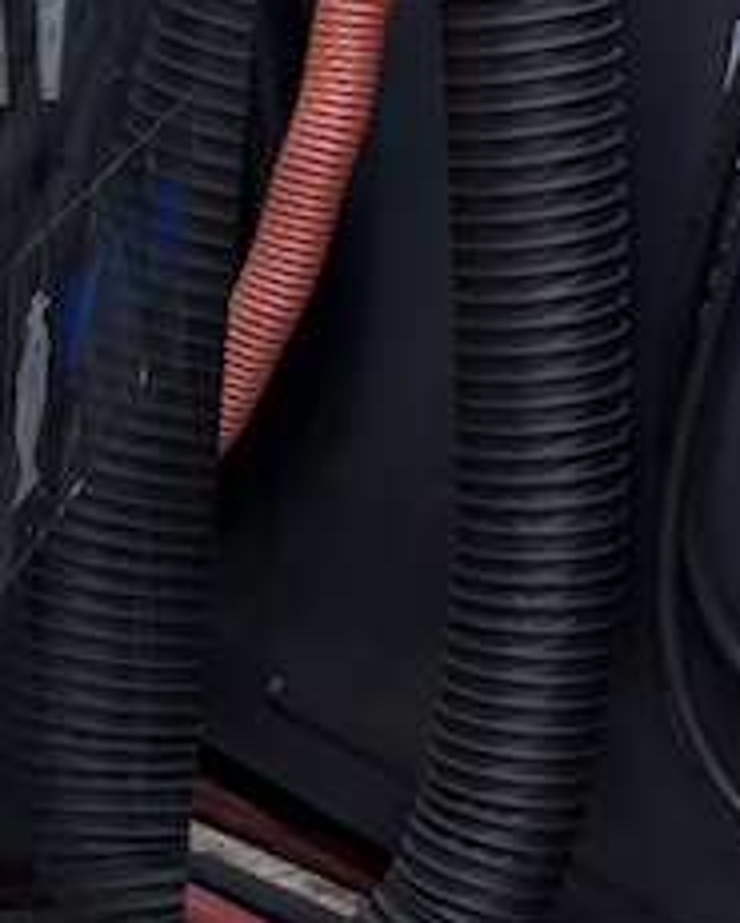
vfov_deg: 18.4
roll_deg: +1.5
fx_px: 2845
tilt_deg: -21.7
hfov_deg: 13.9
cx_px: -352
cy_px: 499
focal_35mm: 104
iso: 125
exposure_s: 1/120
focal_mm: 6.76
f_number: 1.78
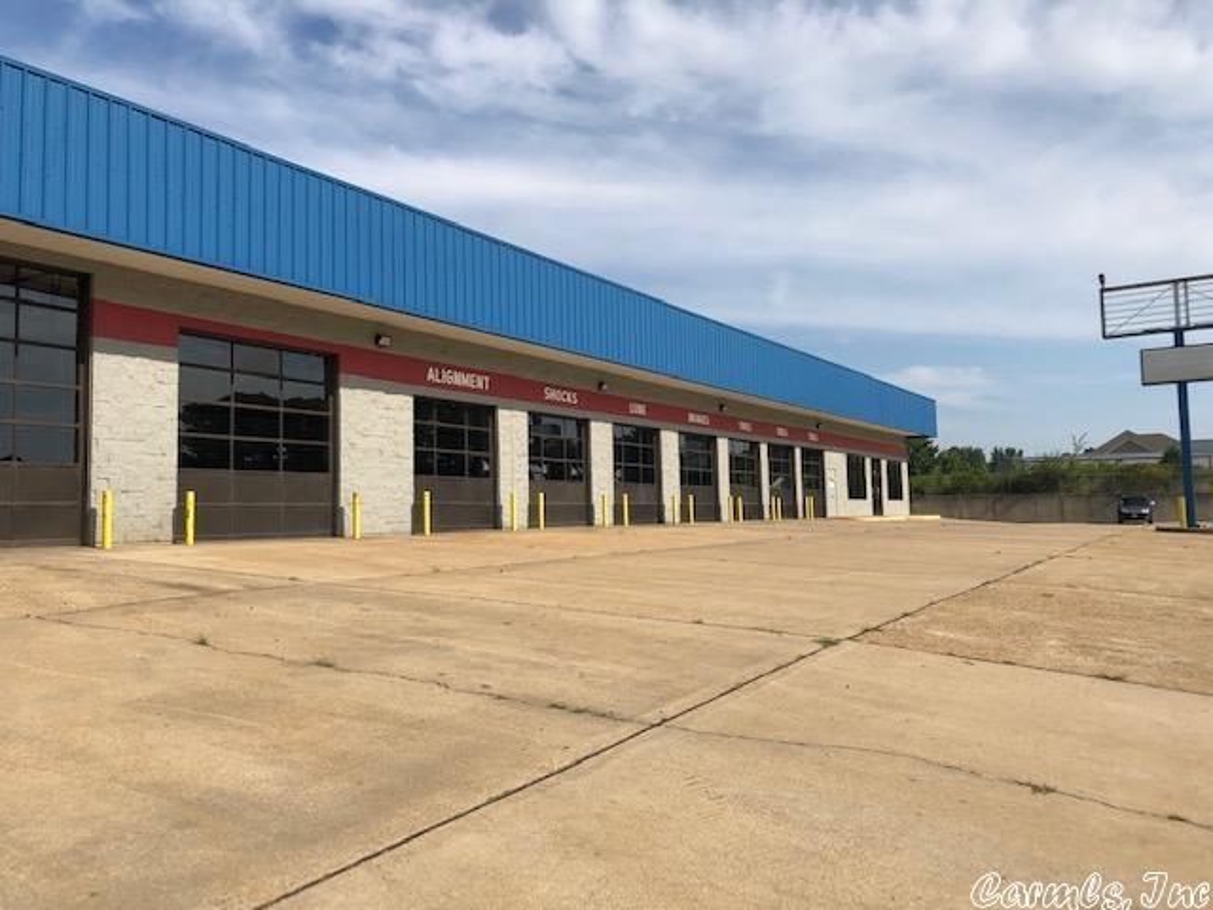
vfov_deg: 49.7
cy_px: 455
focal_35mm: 28
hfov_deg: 63.4
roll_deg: +1.0
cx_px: 606
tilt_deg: +4.1
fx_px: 981
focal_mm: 3.99
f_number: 1.8
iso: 20
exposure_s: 1/2857
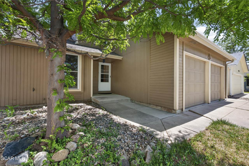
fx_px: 97
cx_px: 124
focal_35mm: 14
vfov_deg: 81.2
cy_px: 83
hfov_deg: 104.3
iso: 160
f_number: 7.1
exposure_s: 1/160
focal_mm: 14
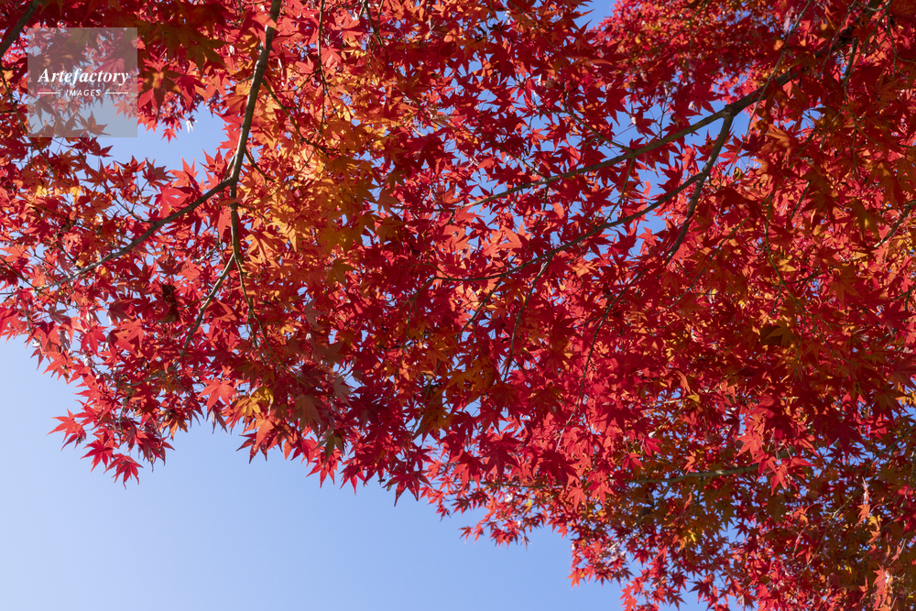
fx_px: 1145
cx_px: 458
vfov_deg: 29.9
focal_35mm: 45
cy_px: 306
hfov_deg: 43.6
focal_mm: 45
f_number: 13
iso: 400
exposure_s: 1/200
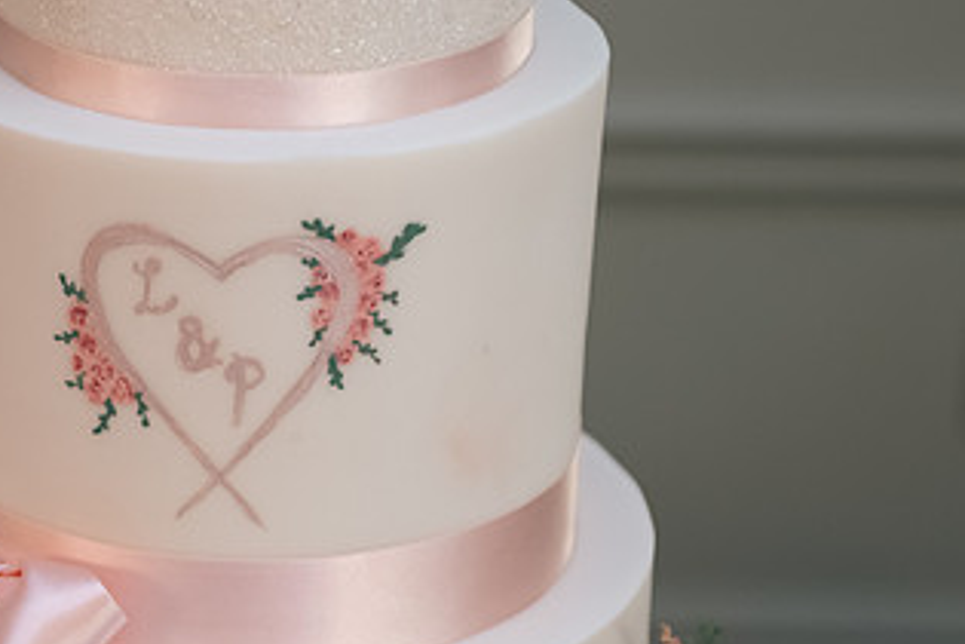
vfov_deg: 10.6
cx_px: 205
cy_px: 370
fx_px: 3458
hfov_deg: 15.8
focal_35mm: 129
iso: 800
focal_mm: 70
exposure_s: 1/160
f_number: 3.5
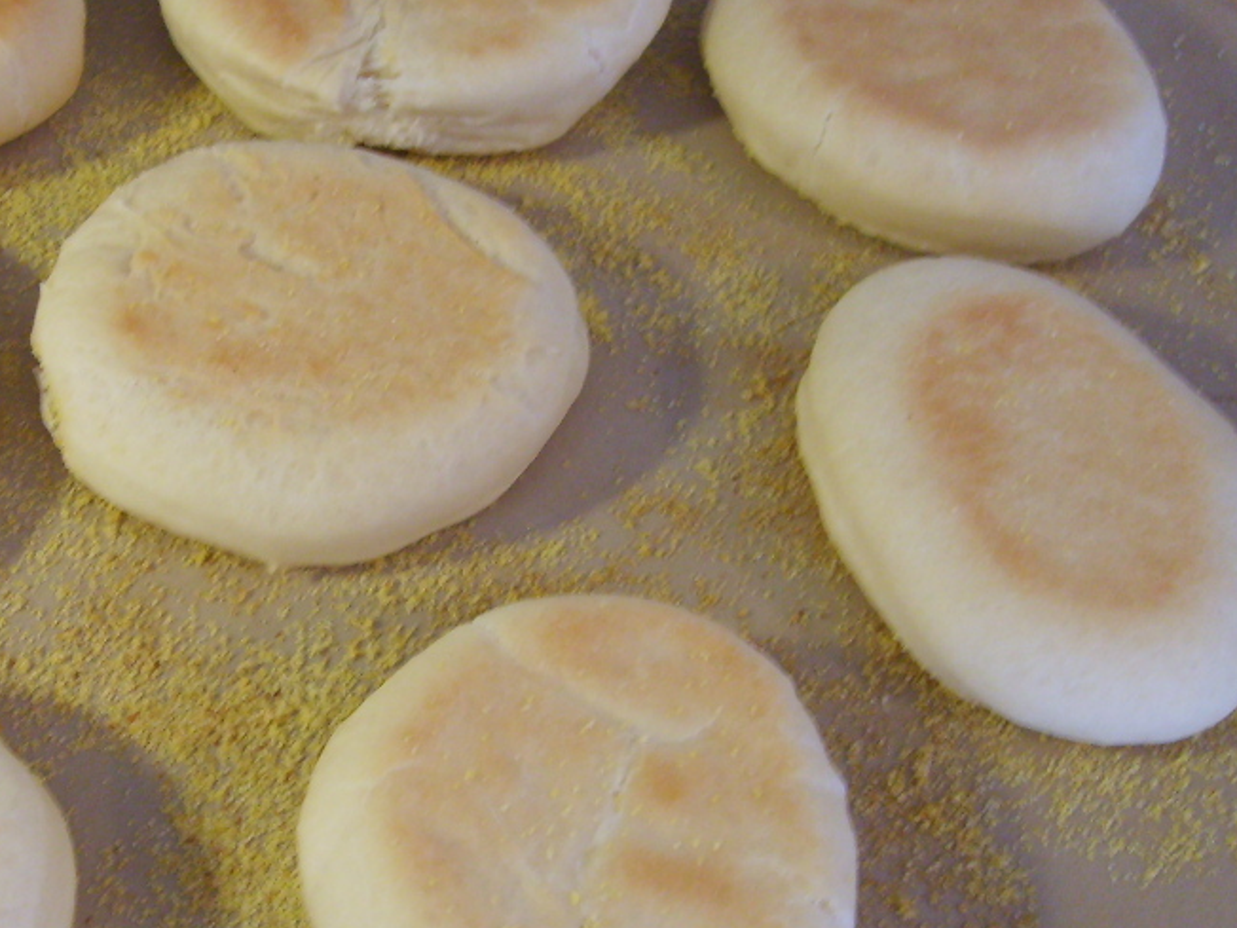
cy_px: 583
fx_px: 1965
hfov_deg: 34.0
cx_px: 275
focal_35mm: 55
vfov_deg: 26.5
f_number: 2.8
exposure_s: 1/8
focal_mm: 5.8
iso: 140
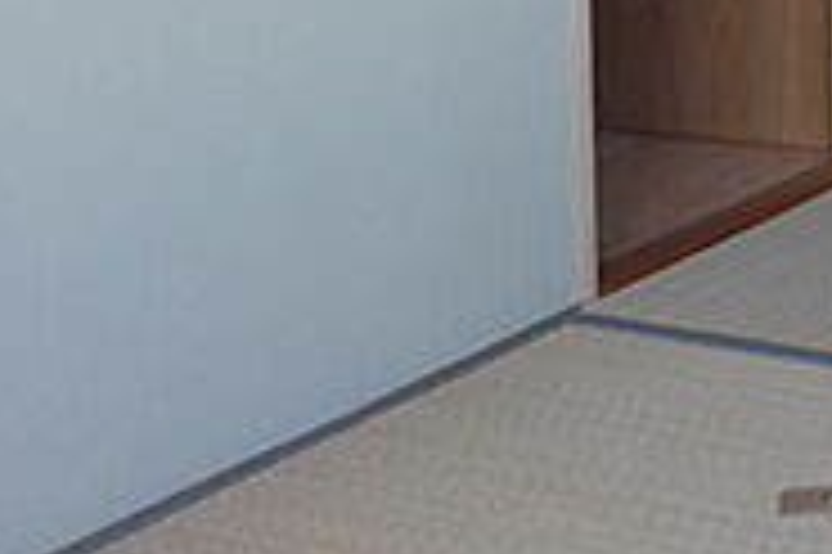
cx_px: 1178
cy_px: -279
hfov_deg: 21.3
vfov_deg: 15.2
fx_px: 1916
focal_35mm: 83
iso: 400
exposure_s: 1/85
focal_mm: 16
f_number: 3.5
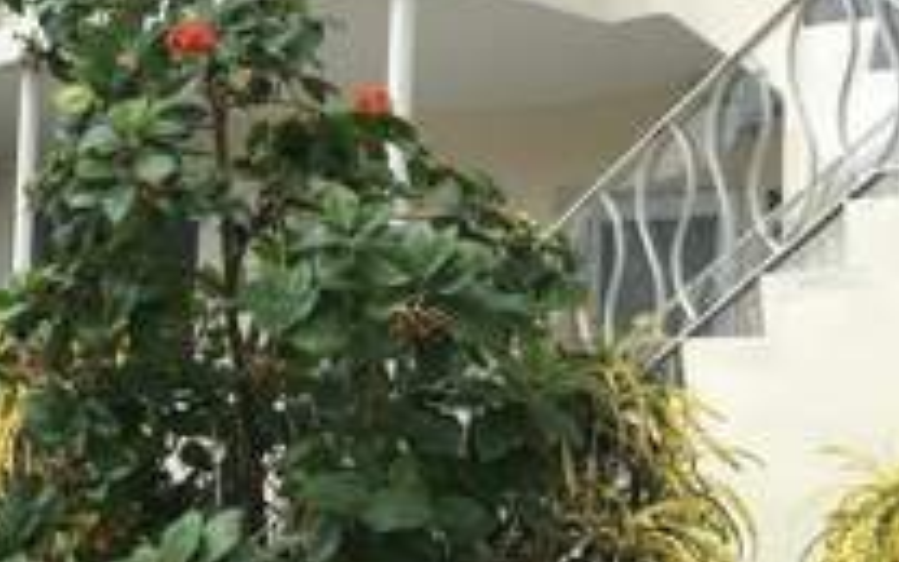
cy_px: 307
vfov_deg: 18.3
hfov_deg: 27.1
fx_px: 1740
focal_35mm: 71
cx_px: -26
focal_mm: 4.15
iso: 25
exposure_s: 1/793
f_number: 2.2
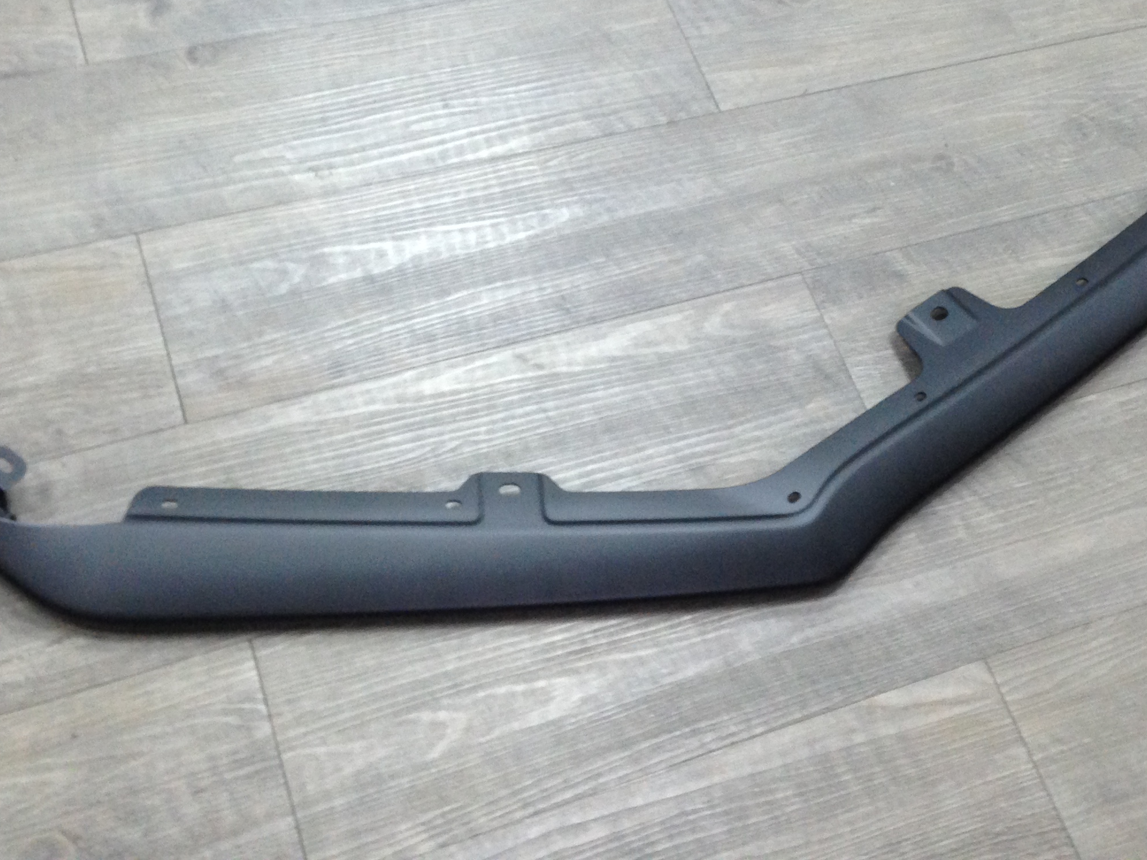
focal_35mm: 54
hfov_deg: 35.5
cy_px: 157
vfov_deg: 26.5
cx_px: 608
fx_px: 1789
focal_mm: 4.13
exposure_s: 1/20
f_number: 2.4
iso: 160
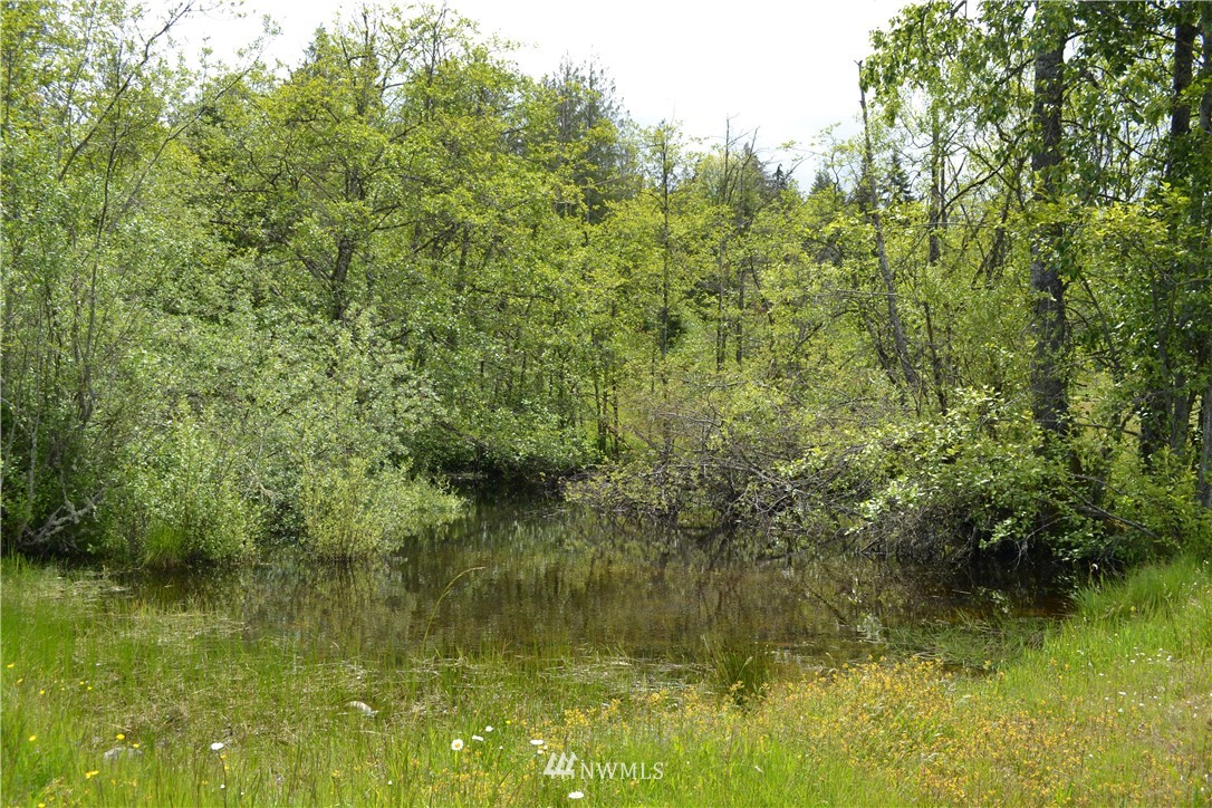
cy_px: 404
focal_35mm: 27
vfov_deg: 47.9
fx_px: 909
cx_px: 606
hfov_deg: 67.4
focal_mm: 18
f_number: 7.1
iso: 100
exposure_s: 1/200
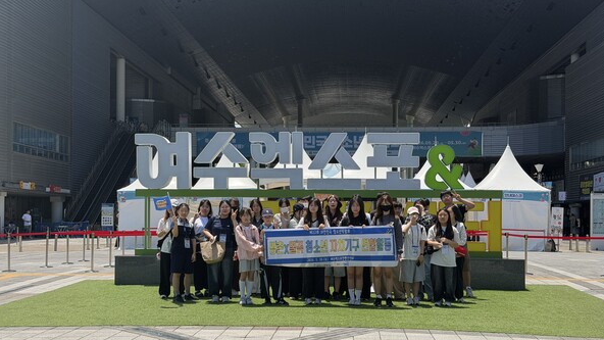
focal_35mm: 53
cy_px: 195
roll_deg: -0.5
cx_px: 304
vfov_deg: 22.6
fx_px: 849
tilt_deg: +1.4
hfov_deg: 39.2
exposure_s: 1/4878
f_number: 1.78
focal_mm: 6.76
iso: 80
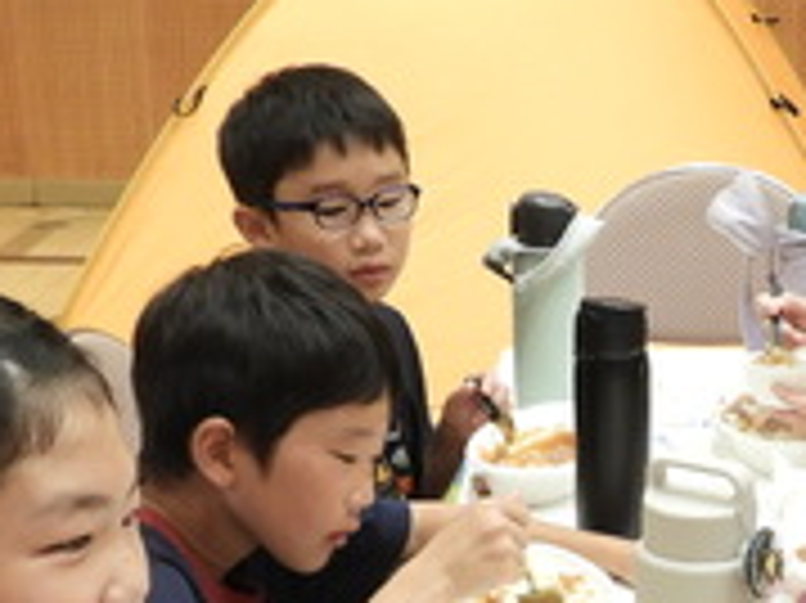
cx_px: 738
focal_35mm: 86
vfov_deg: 16.9
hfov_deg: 22.2
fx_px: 2001
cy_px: 531
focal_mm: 4.3
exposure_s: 1/30
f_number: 3.3
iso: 180
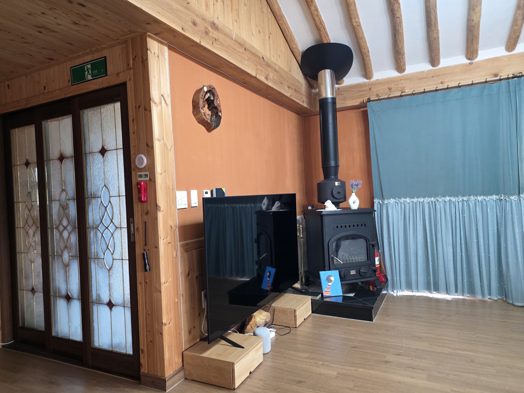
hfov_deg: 73.9
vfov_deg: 58.9
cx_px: 262
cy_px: 196
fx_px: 348
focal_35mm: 23
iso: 800
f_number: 1.7
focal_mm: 6.25
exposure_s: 1/120
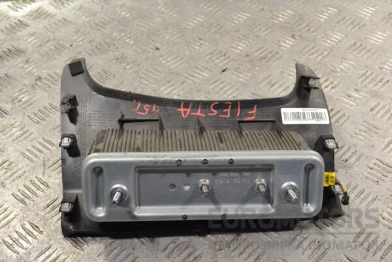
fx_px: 621
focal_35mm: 57
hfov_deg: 35.1
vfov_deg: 23.8
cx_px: 196
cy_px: 131
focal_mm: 38
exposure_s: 1/250
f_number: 8
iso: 3200
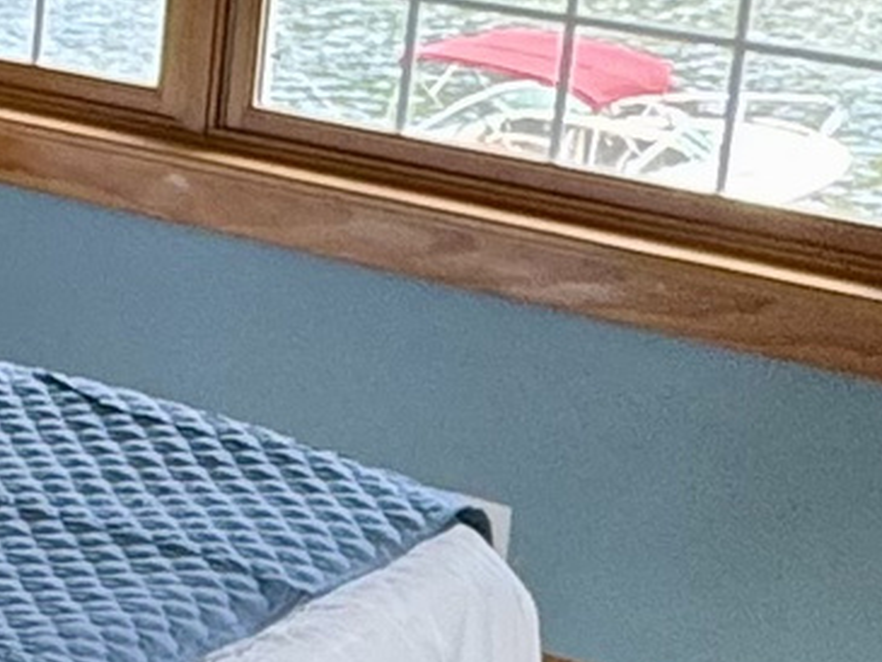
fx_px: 2778
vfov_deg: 13.5
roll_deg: -2.3
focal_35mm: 109
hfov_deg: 15.9
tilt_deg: -10.7
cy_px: 80
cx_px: -590
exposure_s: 1/99
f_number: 2.2
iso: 100
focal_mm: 2.22
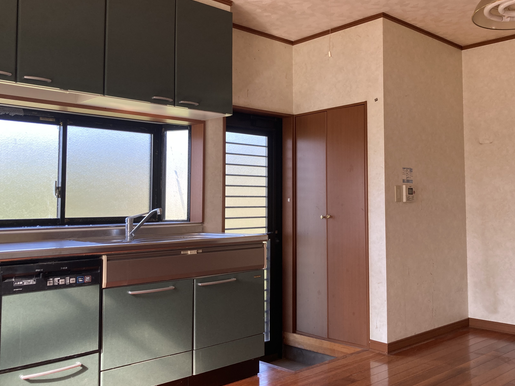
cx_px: 279
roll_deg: -0.9
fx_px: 521
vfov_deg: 40.6
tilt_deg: +3.8
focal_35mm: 35
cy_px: 173
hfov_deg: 52.6
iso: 50
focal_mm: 3.99
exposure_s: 1/121
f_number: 1.8
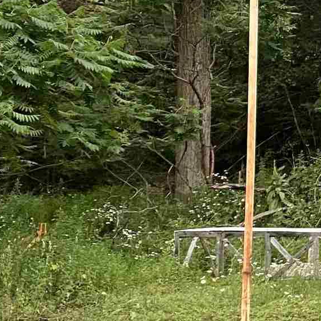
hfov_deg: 12.5
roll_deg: -0.2
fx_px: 1301
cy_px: 168
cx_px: 626
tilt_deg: +3.8
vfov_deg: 14.1
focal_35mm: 124
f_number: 1.8
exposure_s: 1/60
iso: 125
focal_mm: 4.25
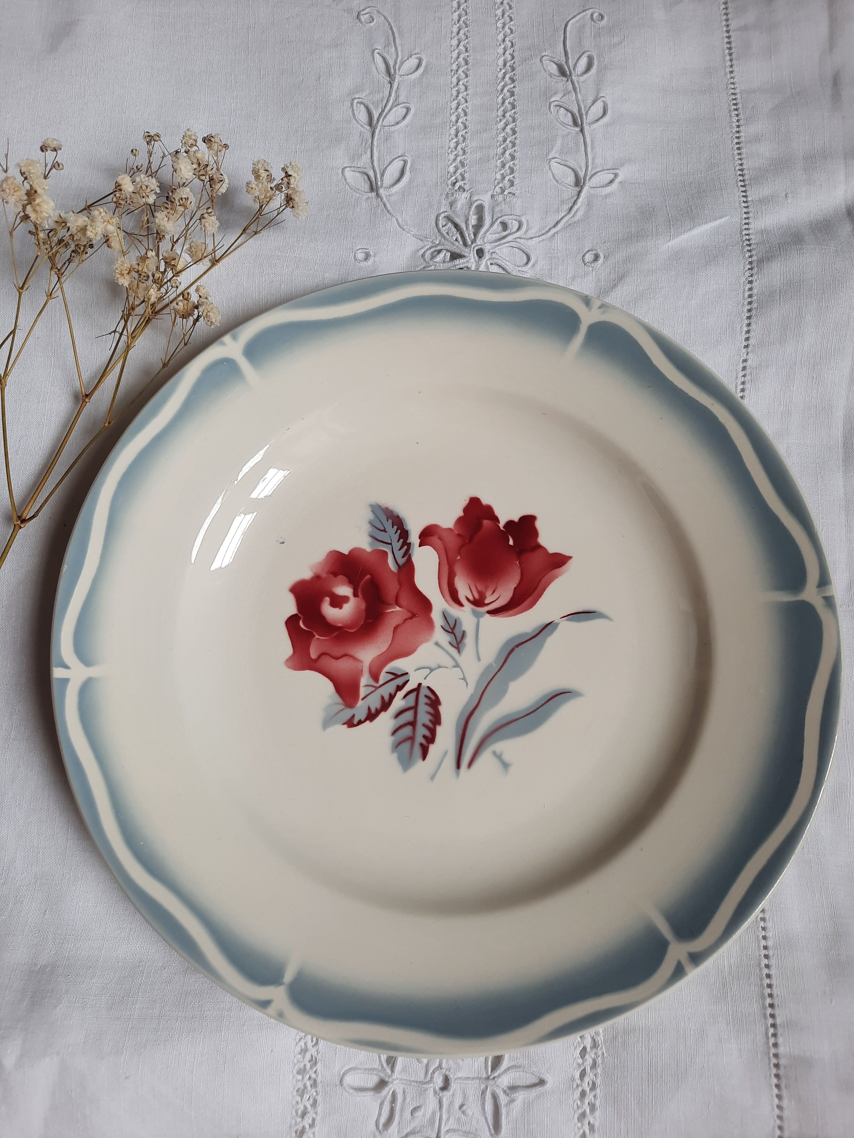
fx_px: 822
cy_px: 569
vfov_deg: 69.4
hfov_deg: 54.9
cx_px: 427
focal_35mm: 25
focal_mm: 4.6
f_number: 2
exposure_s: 1/100
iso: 40
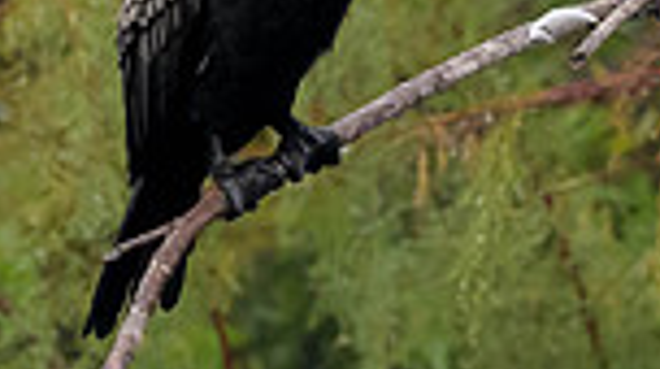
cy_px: -464
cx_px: 469
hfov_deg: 0.7
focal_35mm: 3039
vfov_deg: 0.4
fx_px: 53110
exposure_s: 1/125
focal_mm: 400
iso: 1400
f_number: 2.8
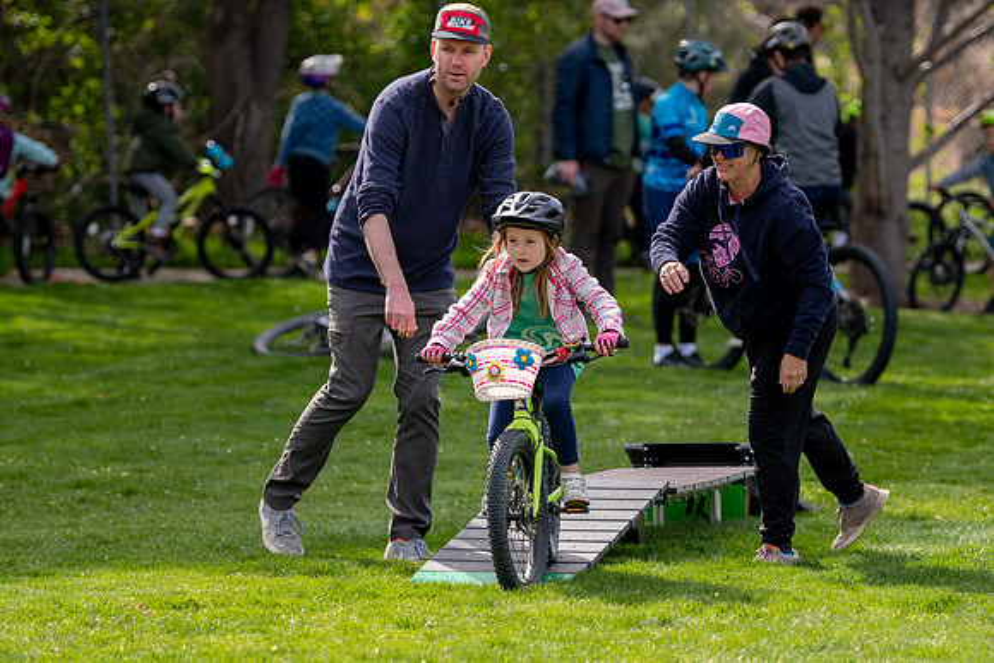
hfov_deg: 7.8
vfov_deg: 5.2
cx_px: 554
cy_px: 405
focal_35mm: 265
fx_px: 7331
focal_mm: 145
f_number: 2.8
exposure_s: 1/2000
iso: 200
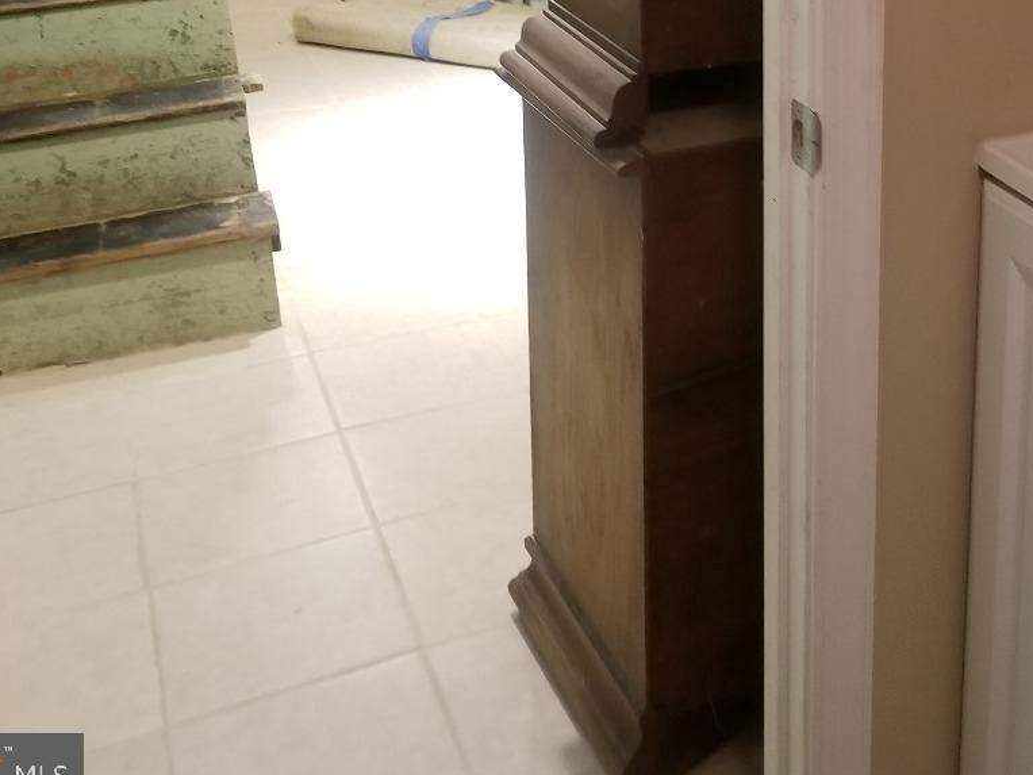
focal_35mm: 49
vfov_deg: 28.5
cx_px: 821
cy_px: 80
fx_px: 1462
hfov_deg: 37.6
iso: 250
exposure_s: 1/24
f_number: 1.7
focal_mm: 4.25
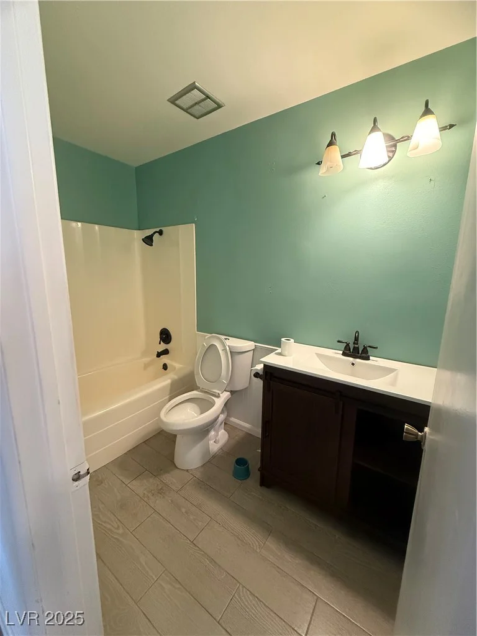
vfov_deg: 102.1
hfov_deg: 85.7
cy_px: 318
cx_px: 238
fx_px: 257
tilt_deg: -9.8
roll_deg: -0.9
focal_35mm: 14
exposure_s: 1/60
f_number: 2.2
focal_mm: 2.22
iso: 640
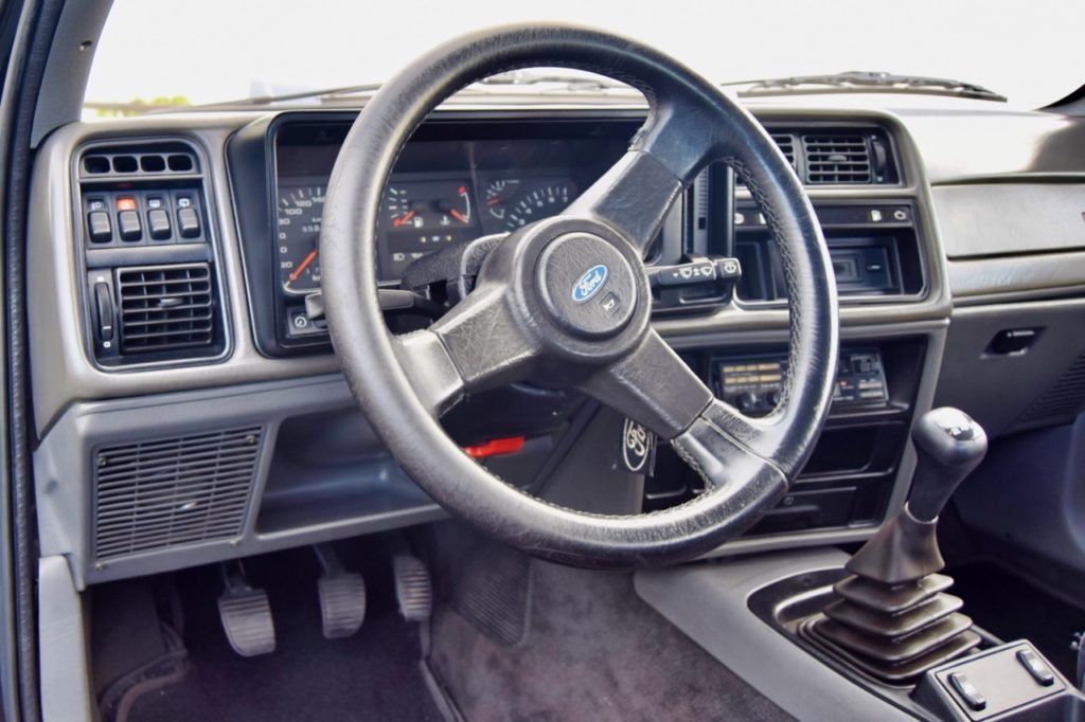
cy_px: 361
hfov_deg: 67.4
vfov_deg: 47.9
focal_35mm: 27
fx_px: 813
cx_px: 542
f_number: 4.5
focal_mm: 18
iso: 400
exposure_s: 1/80
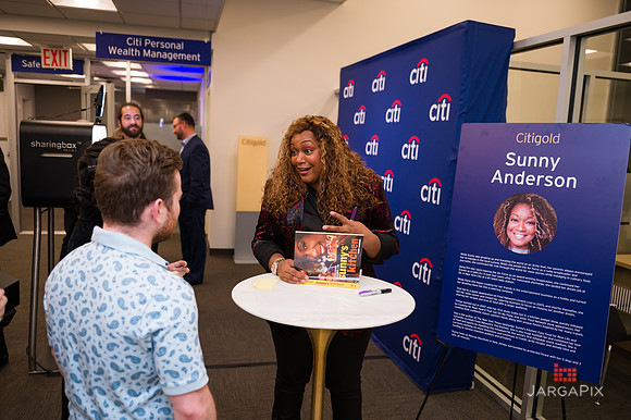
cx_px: 316
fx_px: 490
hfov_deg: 65.5
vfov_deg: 46.4
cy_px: 210
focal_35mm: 28
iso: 400
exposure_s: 1/160
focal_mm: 28
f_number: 3.2
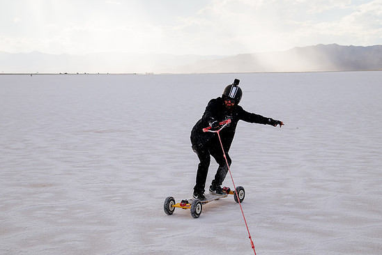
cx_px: 192
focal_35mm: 64
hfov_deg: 31.4
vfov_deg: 21.3
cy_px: 117
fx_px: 679
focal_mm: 55
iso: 400
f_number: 5.6
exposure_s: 1/2000
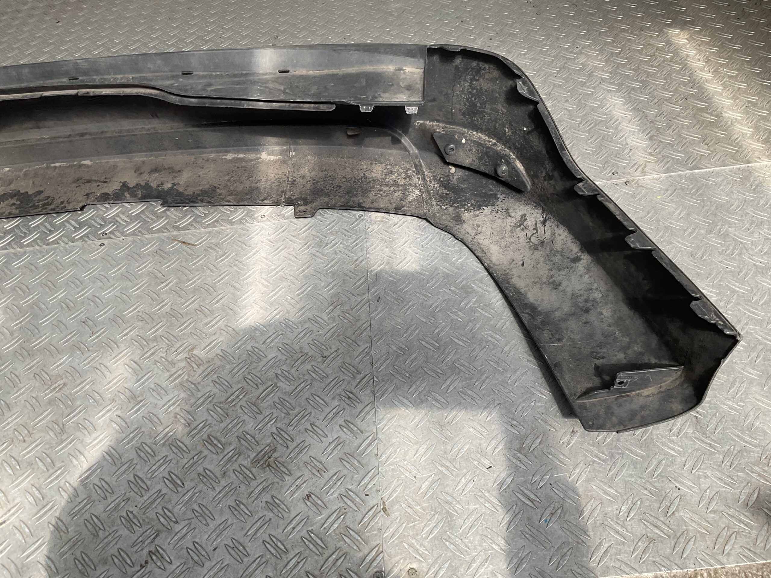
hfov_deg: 61.7
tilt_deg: -49.2
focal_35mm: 29
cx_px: 386
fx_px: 646
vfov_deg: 48.2
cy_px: 289
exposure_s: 1/457
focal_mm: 3
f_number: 1.8
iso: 16
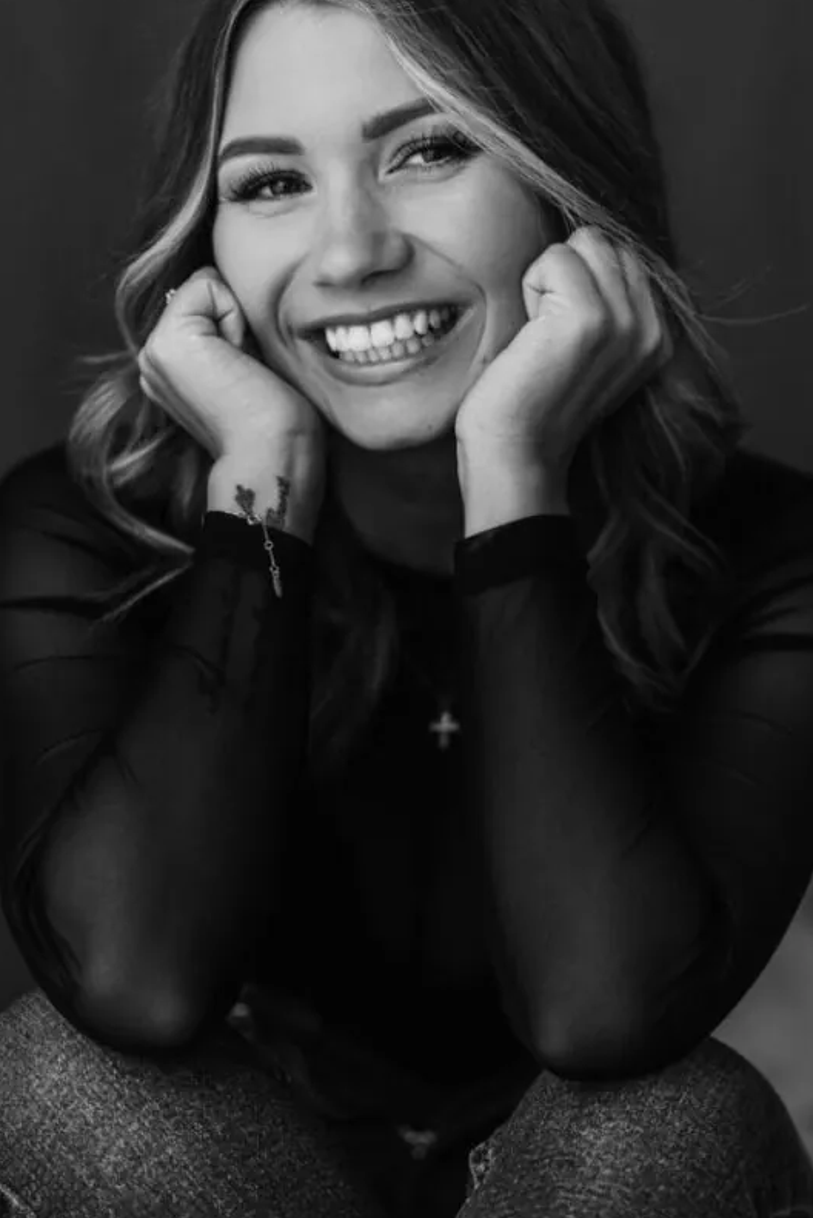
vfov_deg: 18.6
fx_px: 3723
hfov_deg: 12.5
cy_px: 568
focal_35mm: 110
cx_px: 443
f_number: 1.8
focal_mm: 85
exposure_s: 1/160
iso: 400
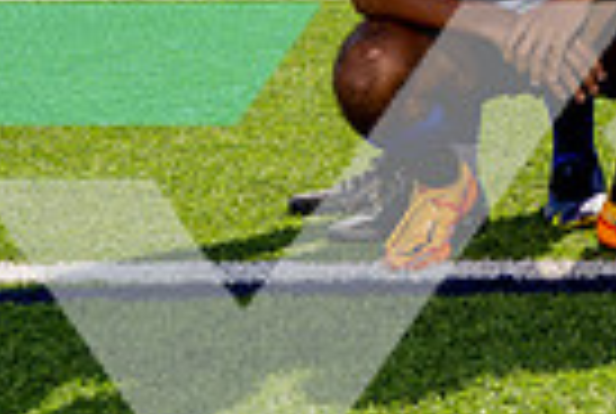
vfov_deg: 9.0
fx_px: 2538
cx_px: 1012
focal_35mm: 148
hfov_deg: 12.9
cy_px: -304
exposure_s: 1/200
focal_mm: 35
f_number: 7.1
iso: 80
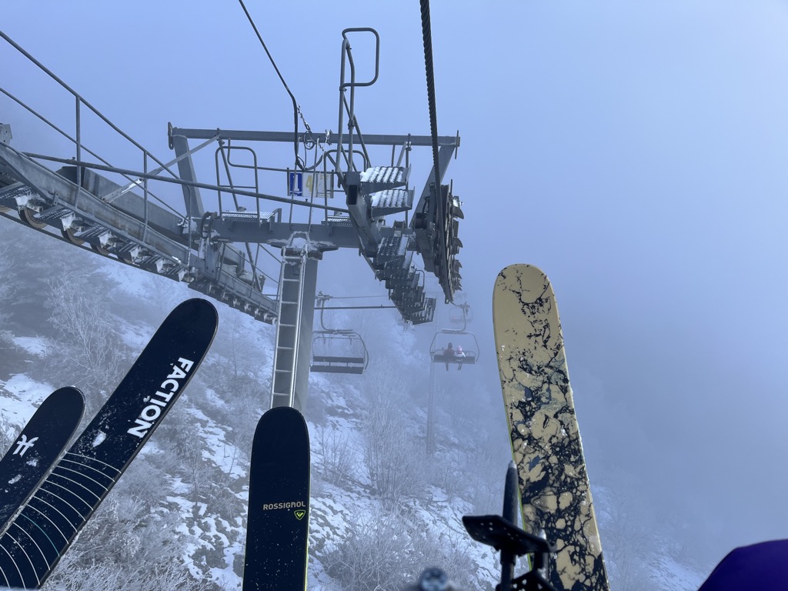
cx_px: 394
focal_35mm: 26
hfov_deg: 67.3
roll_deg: +0.2
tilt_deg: -28.6
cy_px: 296
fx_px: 592
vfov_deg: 53.1
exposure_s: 1/799
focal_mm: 5.1
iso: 50
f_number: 1.6
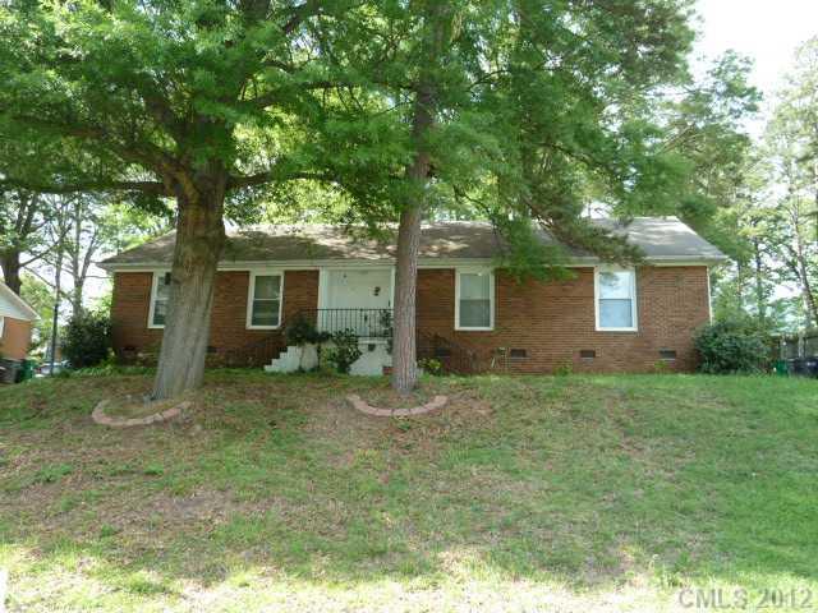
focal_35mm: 25
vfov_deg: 54.9
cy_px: 306
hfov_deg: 69.4
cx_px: 409
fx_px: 591
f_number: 3.3
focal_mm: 4.1
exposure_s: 1/80
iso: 80
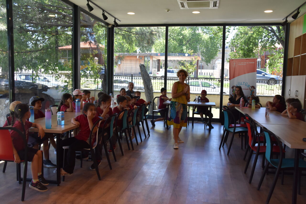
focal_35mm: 33
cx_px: 153
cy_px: 102
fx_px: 280
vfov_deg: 40.0
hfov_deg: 57.2
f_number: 6.3
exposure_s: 1/160
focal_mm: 22
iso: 800
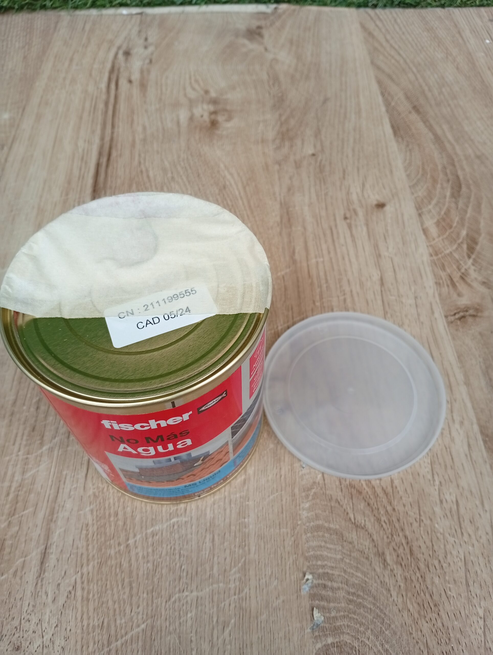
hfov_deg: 51.5
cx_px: 246
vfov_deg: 65.2
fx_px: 511
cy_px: 328
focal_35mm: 27
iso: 130
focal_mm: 3.98
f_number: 1.8
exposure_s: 1/50
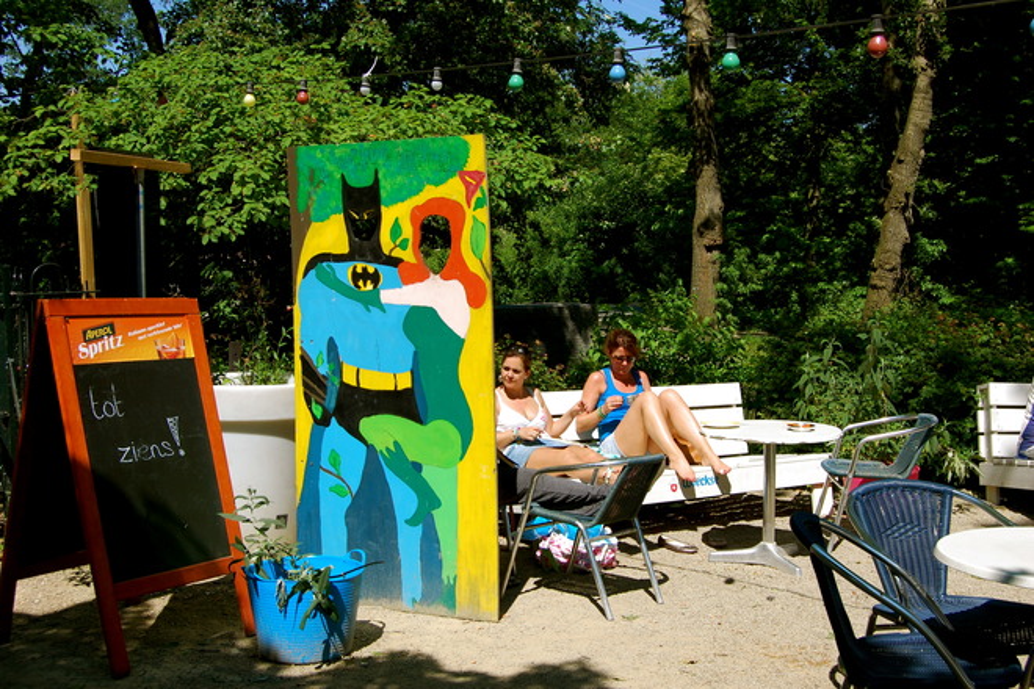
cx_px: 517
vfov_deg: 34.2
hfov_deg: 49.6
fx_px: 1120
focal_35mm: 39
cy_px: 344
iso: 200
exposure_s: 1/320
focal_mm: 26
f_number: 9
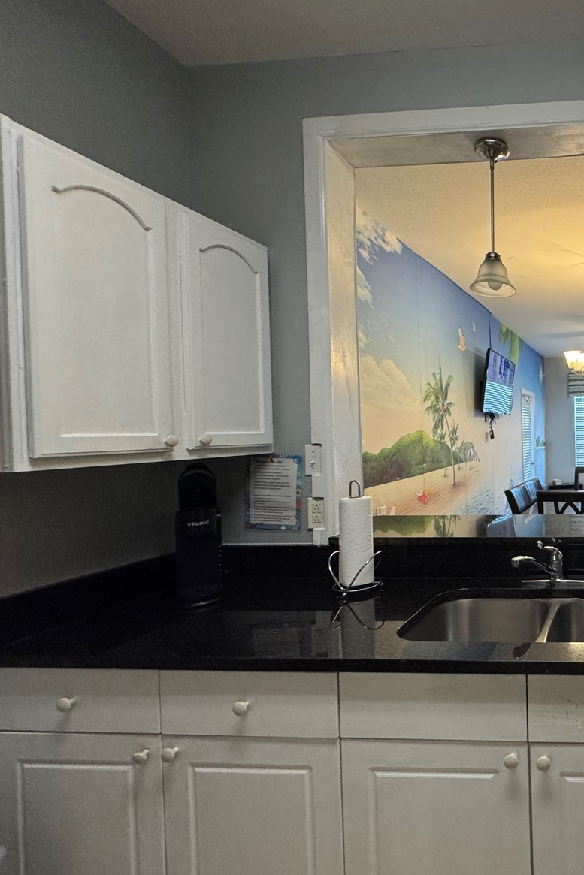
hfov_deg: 49.1
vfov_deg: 84.0
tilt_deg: -1.3
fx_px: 486
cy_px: 438
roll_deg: +0.7
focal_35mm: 20
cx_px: 599
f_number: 2.2
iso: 250
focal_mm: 2.22
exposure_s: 1/60
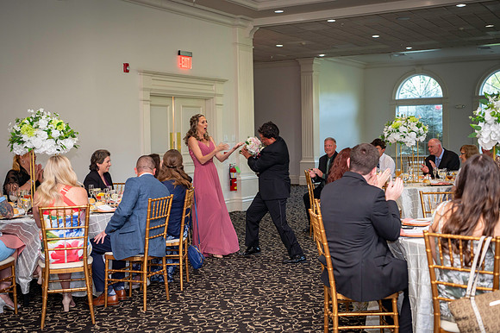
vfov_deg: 28.0
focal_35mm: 48
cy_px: 166
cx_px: 250
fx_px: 666
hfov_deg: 41.1
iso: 800
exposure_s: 1/100
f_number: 3.5
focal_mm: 48
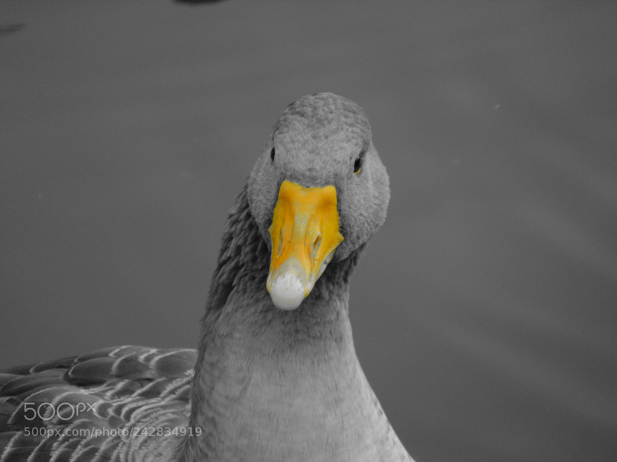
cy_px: 231
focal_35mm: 876
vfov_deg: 1.7
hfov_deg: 2.3
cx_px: 308
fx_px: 15614
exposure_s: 1/125
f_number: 5.9
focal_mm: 157.1
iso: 160
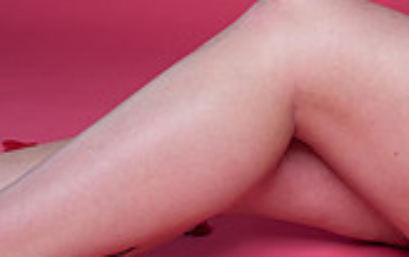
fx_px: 1406
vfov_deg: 10.1
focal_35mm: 126
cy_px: -124
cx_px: 499
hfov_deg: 15.9
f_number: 8
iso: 100
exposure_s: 1/160
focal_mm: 35
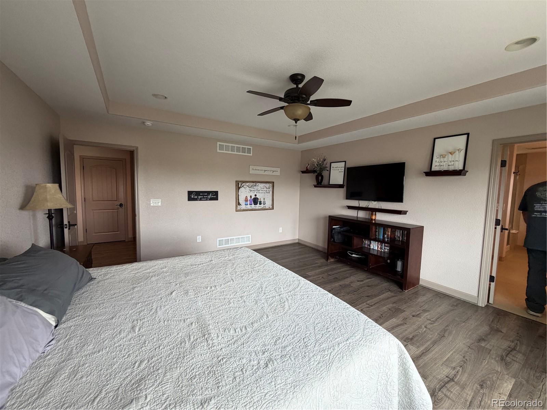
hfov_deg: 102.1
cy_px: 205
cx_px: 274
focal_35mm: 14
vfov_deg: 85.7
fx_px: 221
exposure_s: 1/121
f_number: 2.2
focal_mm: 2.22
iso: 250
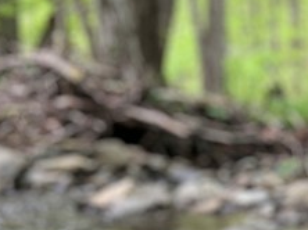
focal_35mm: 120
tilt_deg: -13.9
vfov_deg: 11.7
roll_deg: +1.2
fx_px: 1067
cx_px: 314
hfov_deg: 16.1
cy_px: 355
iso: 100
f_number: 1.6
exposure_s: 1/122
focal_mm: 5.1
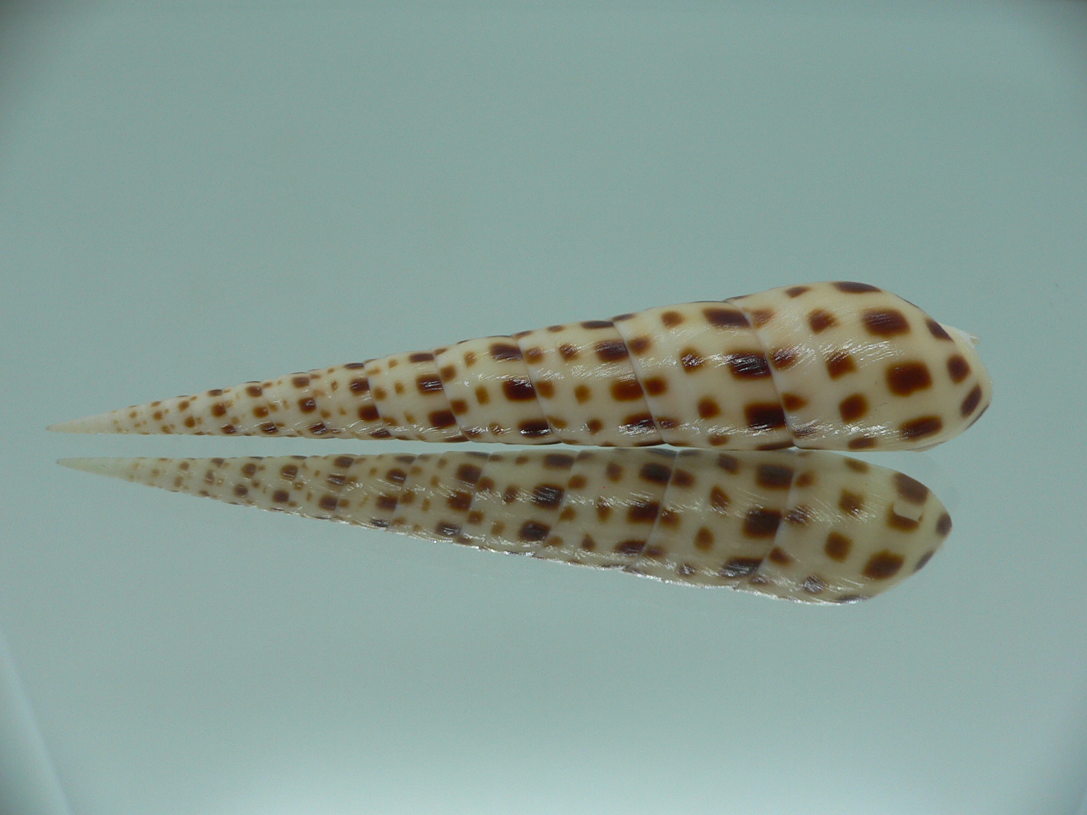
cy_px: 408
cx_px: 544
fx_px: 1099
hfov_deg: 52.6
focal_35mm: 35
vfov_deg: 40.7
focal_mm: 4.6
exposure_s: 1/60
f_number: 2.8
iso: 80
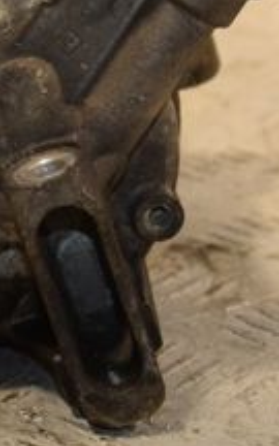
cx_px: -2
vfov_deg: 13.1
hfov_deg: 8.2
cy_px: 70
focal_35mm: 159
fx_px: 1928
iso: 800
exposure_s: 1/200
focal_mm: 35
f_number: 5
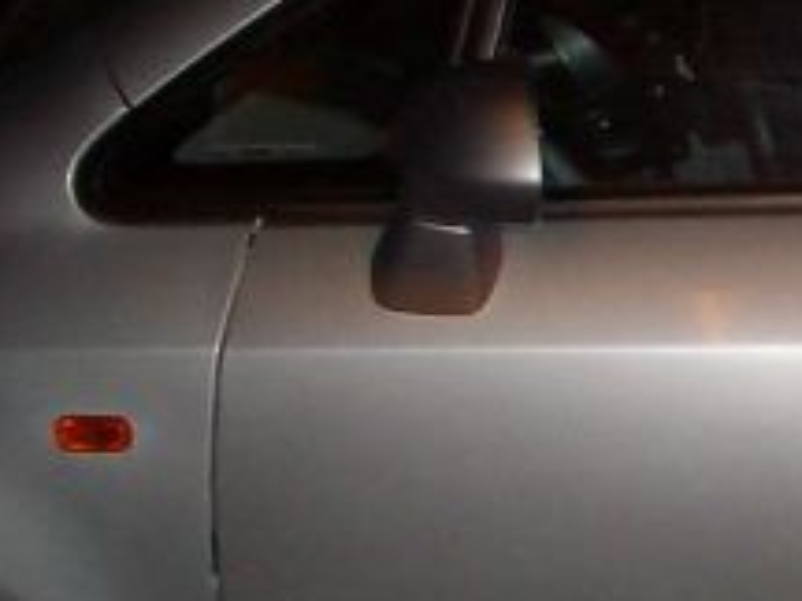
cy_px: 265
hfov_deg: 11.9
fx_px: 3684
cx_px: 1160
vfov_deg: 9.3
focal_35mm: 159
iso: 100
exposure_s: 1/60
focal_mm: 5.8
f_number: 2.6
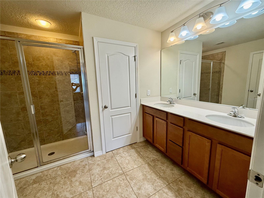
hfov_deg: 102.1
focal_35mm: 14
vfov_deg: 85.7
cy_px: 99
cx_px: 132
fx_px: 107
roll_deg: +1.6
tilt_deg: -8.1
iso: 125
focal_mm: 2.22
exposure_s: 1/120
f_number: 2.2
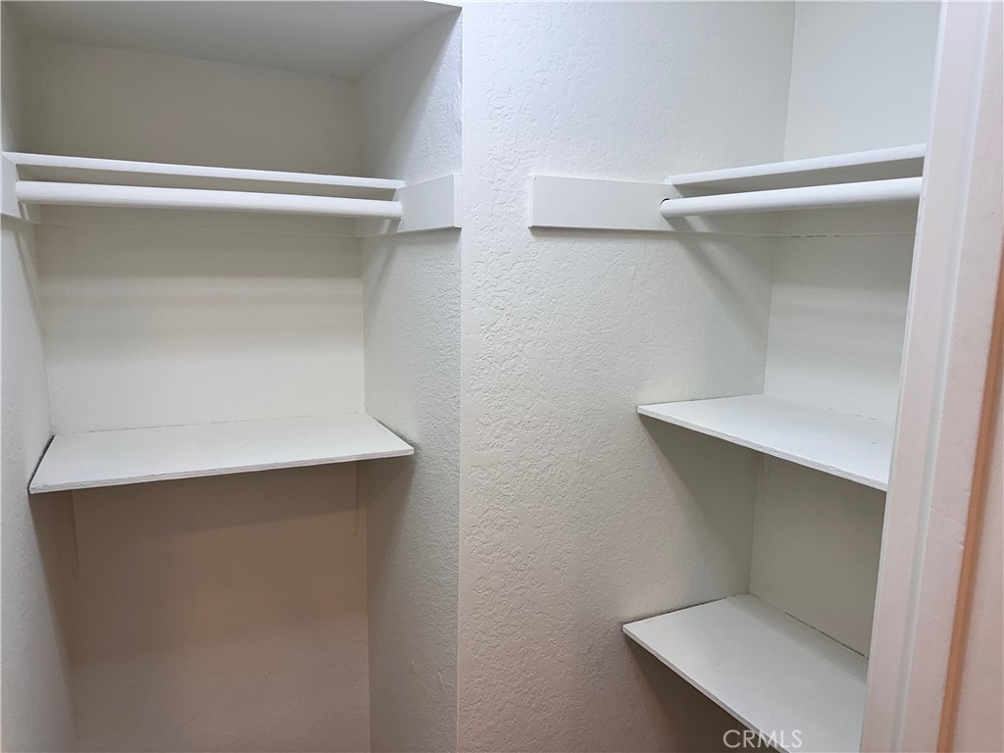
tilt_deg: -9.1
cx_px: 502
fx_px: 696
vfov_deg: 56.8
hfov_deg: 71.6
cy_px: 376
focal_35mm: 24
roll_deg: -1.3
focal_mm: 6.86
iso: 80
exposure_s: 1/120
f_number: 1.78
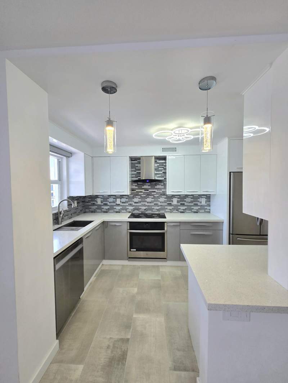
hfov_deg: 89.9
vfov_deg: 106.2
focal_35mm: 13
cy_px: 192
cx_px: 144
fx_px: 144
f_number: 2.2
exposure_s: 1/60.2
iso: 40
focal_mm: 1.7
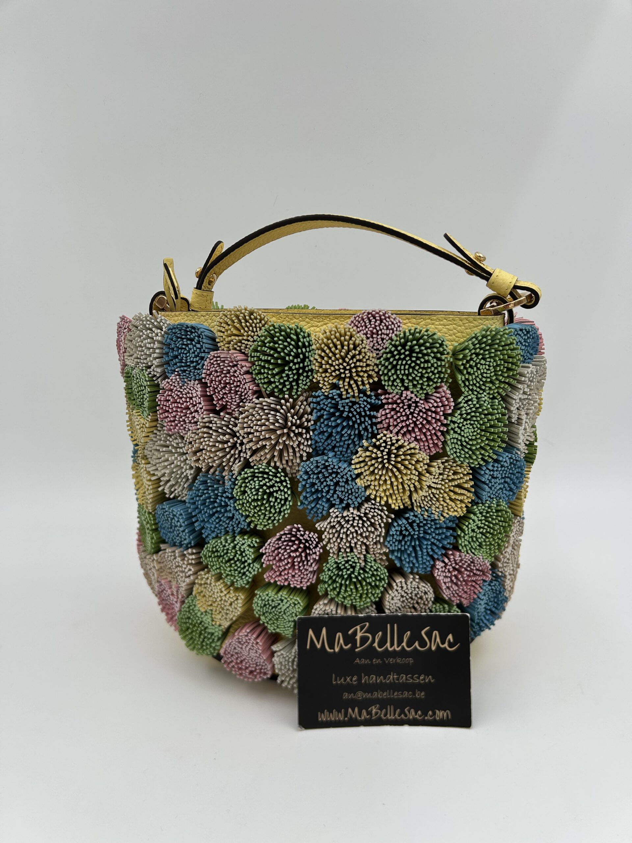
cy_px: 422
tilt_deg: -13.3
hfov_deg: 53.1
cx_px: 316
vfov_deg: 67.3
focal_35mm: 26
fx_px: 633
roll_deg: +1.0
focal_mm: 5.7
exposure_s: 1/924
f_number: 1.5
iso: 50
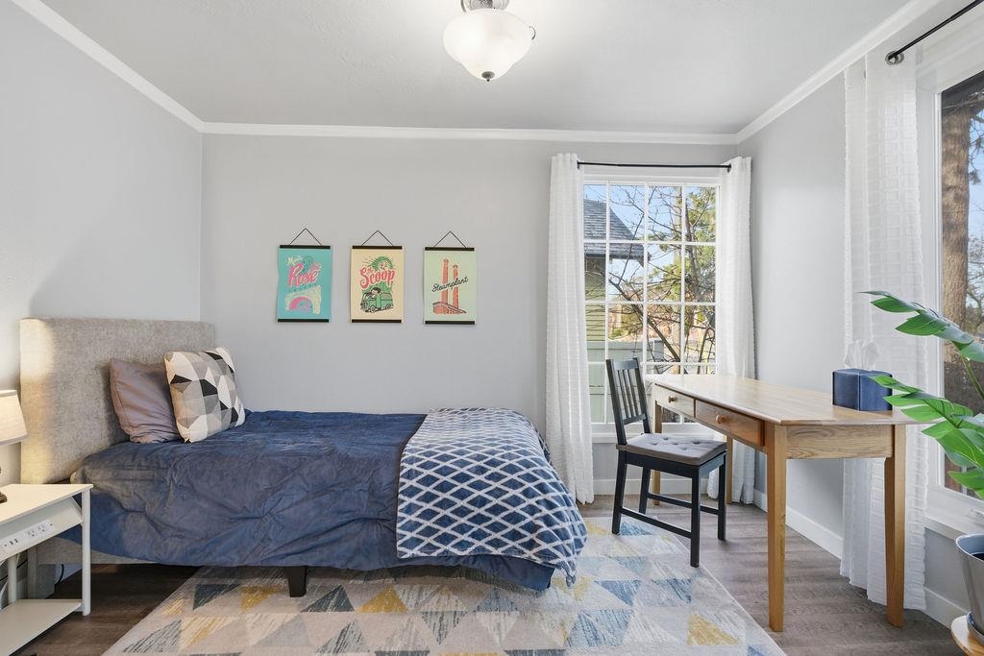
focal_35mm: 16
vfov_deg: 73.8
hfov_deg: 96.7
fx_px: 437
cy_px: 328
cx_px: 492
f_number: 8
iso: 100
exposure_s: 1/40
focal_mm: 16
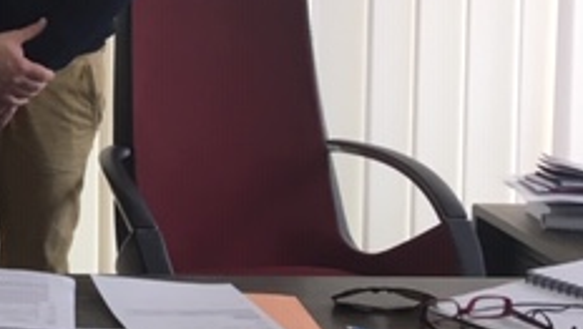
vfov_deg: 13.6
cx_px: -209
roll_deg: +0.0
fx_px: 1346
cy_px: -55
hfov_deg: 21.6
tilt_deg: -4.4
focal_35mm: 87
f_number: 2.2
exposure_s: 1/33
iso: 25
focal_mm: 4.15
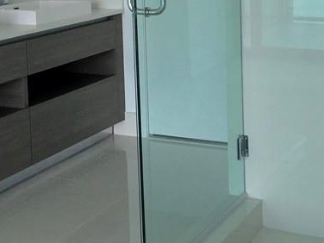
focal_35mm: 79
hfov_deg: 24.7
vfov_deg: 18.3
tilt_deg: -5.7
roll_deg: +1.9
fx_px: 739
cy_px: 22
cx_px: 136
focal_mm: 4.15
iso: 32
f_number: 2.2
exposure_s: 1/120
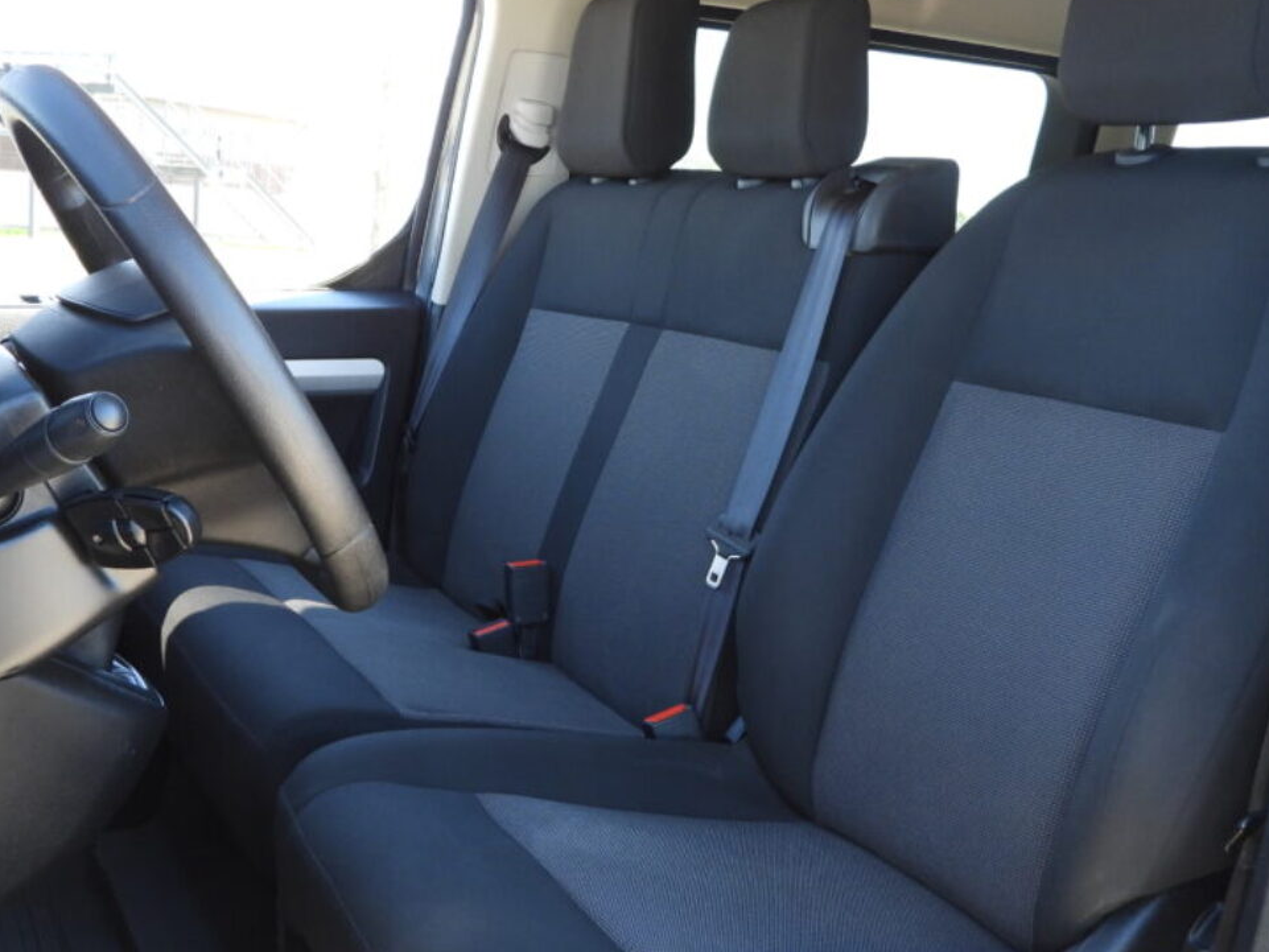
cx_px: 611
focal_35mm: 40
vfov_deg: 36.0
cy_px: 478
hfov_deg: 46.8
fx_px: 1467
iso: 100
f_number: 2.8
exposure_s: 1/60
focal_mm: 4.3
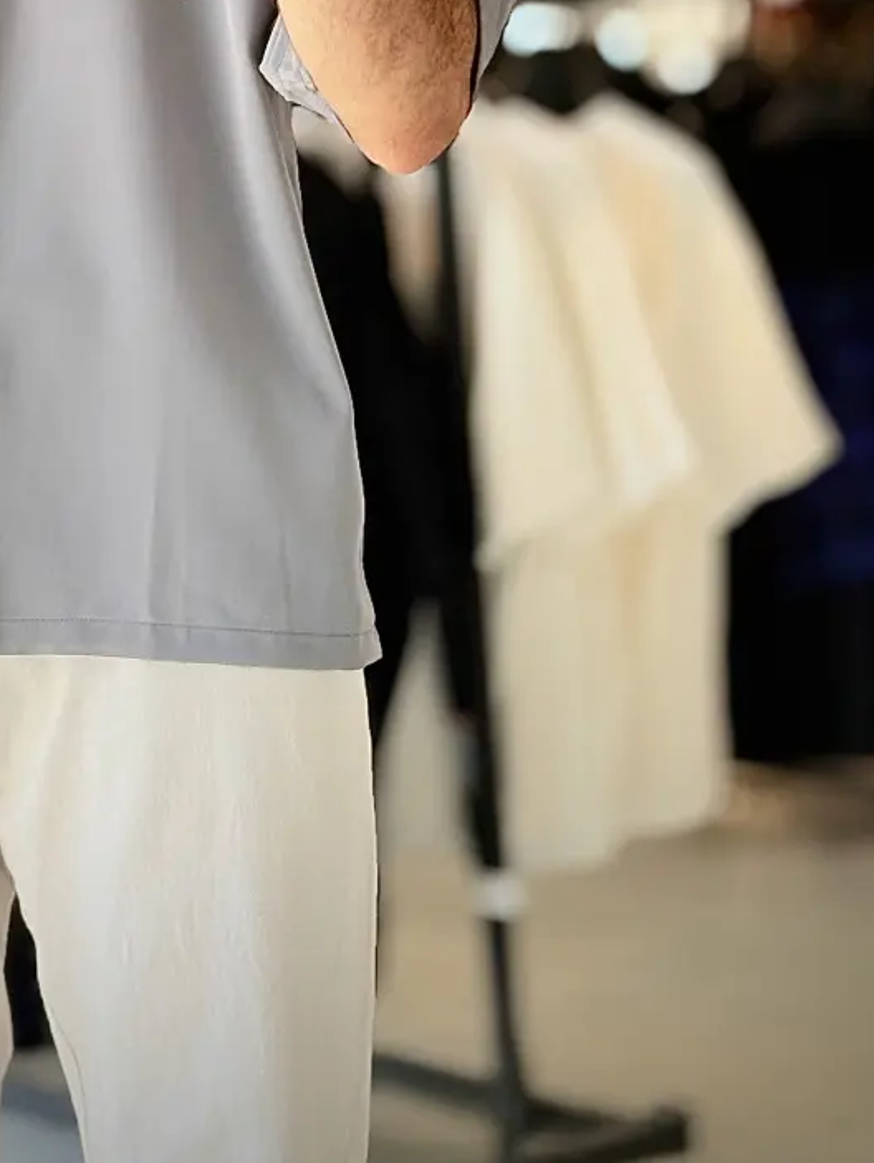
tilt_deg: -18.8
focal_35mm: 110
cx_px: 1
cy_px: -157
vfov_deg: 17.2
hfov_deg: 13.3
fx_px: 3700
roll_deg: +1.4
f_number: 1.78
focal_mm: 6.76
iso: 64
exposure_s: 1/357
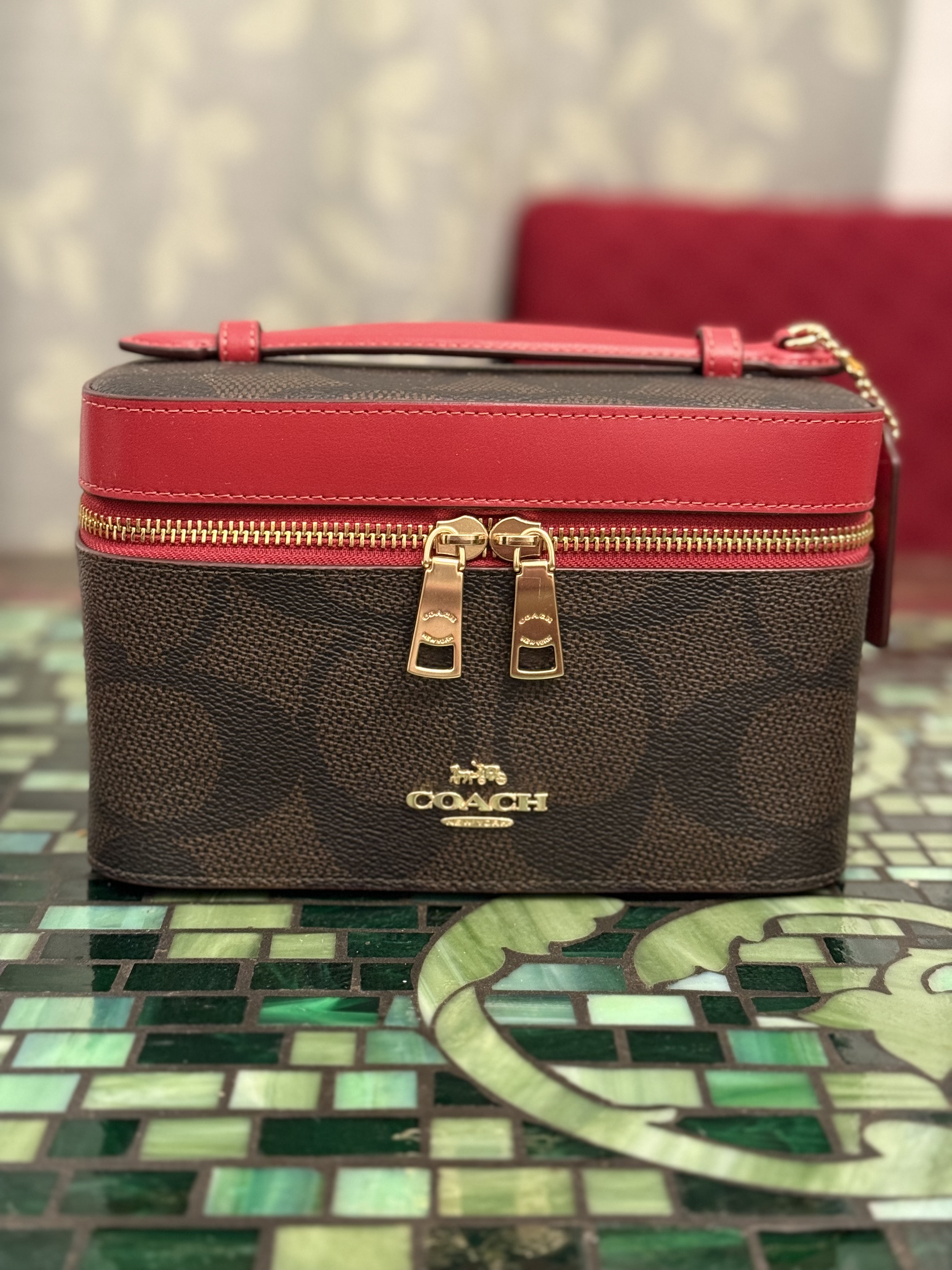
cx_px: 476
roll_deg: -1.5
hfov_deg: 30.3
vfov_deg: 39.7
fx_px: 1760
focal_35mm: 48
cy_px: 635
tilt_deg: -13.3
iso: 500
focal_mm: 6.76
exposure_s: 1/40
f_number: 1.78
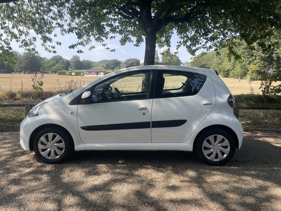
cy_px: 106
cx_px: 140
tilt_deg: -4.7
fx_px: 211
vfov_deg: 53.1
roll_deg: +0.0
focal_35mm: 26
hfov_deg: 67.3
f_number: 1.6
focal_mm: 4.2
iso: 32
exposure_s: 1/1147
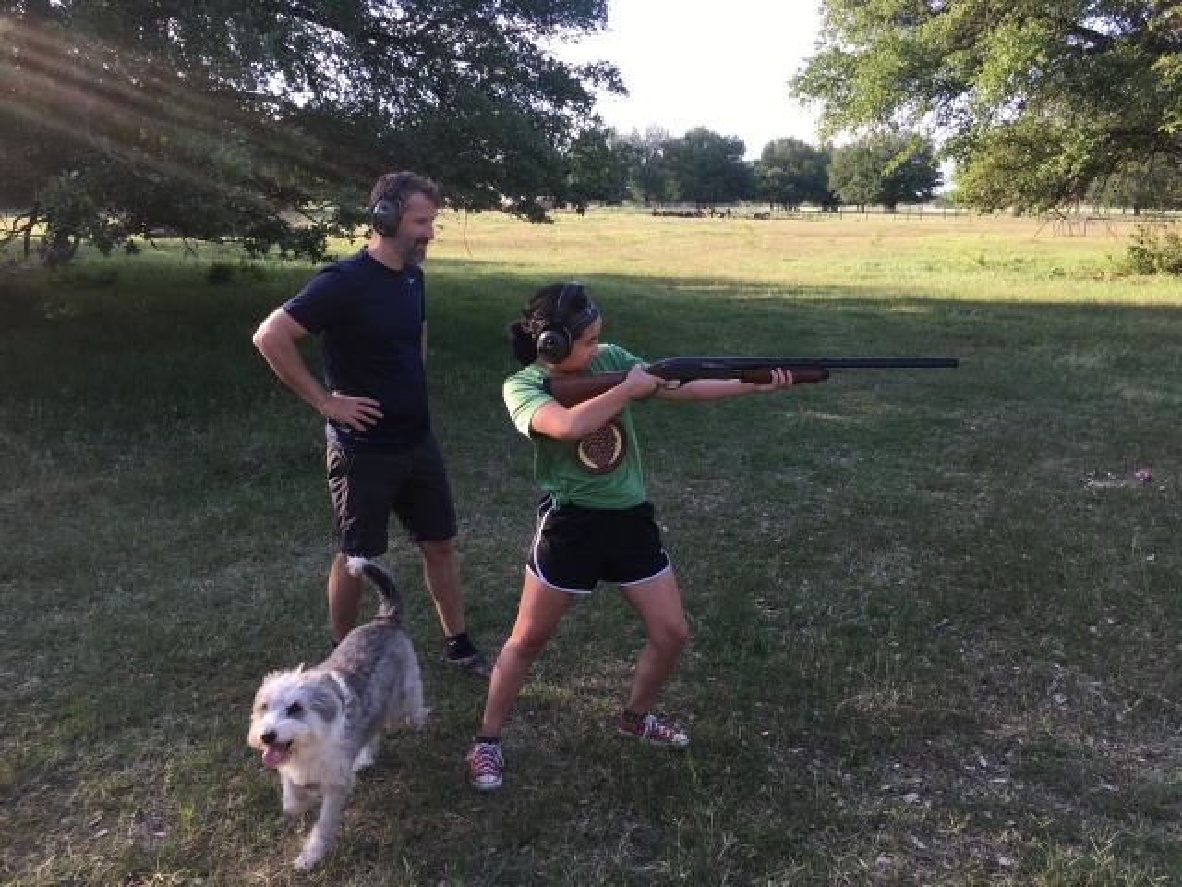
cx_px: 591
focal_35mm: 29
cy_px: 444
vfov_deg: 48.2
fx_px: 990
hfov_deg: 61.7
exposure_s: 1/200
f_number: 2.2
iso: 25
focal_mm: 4.15
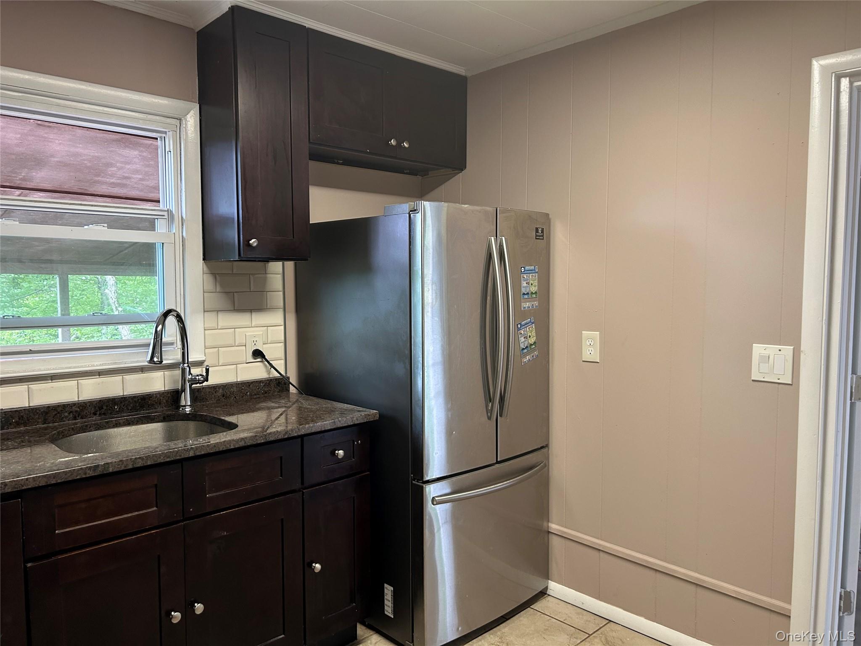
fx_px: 647
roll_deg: -0.5
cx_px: 430
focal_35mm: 26
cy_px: 323
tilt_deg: -3.5
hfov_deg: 67.3
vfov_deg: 53.1
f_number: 1.5
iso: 125
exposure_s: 1/60
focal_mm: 5.7
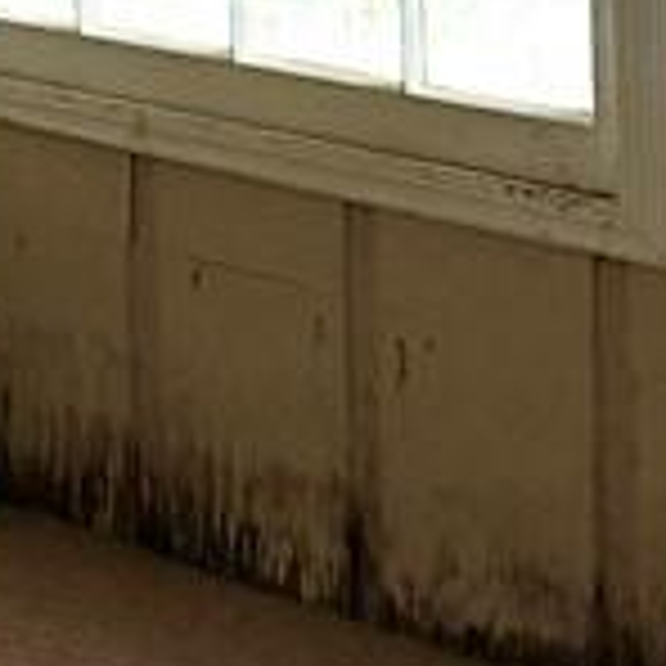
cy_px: -459
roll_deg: +3.8
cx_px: -783
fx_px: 3200
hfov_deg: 10.6
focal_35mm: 147
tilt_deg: -1.9
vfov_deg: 11.2
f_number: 1.78
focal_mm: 6.76
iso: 800
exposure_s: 1/45
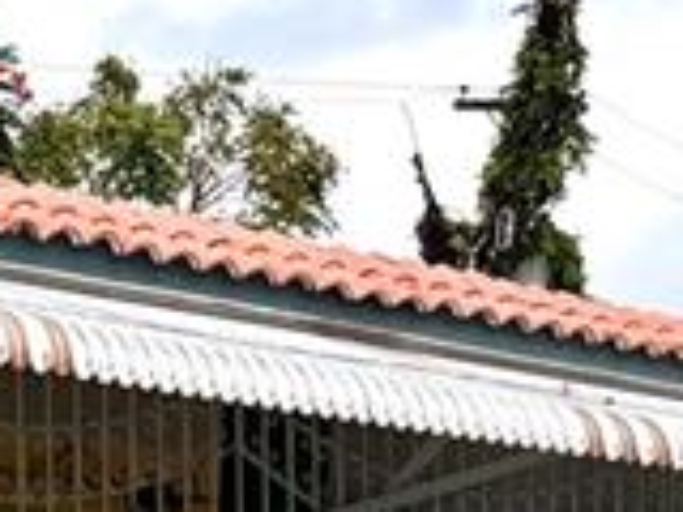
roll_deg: -1.4
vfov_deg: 8.9
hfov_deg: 12.4
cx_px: -260
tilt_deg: -3.4
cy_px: 1143
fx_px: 3039
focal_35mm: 154
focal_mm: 6.76
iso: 80
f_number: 1.78
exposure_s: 1/4310
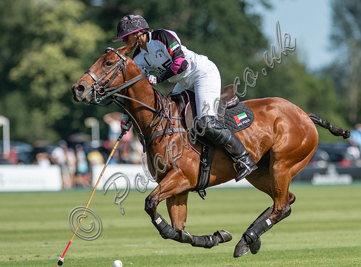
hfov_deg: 4.1
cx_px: 204
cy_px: 134
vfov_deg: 3.0
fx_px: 5097
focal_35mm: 491
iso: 250
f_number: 4
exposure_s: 1/8000
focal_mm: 300
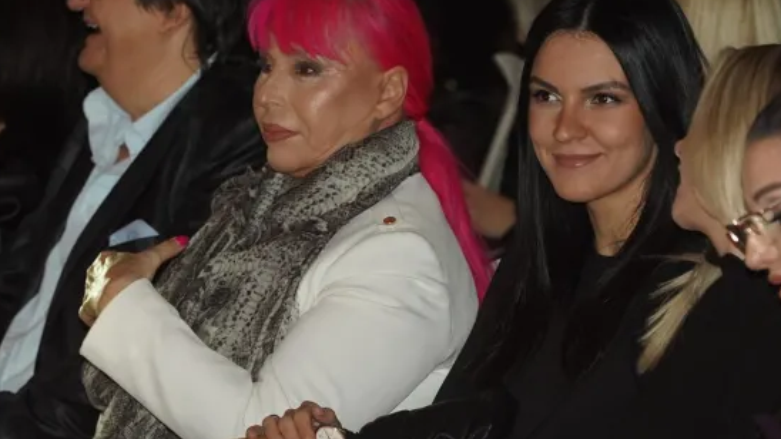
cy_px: 118
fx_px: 6315
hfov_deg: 7.1
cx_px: 278
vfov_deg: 4.0
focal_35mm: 305
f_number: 4
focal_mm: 140
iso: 2000
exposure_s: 1/200
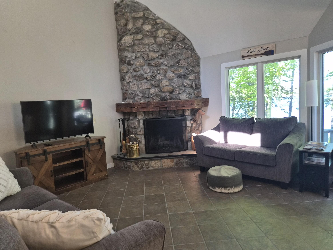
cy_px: 125
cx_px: 166
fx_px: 221
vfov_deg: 58.9
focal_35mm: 23
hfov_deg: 73.9
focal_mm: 5.4
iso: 160
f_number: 1.8
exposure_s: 1/120
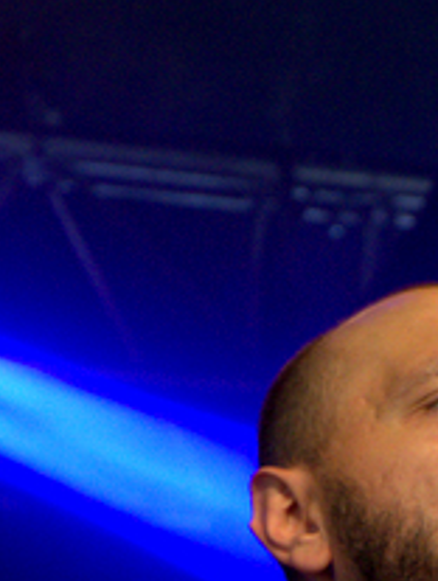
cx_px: 472
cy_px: 789
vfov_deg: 4.4
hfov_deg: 3.3
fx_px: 7569
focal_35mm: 450
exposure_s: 1/125
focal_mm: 90
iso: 5000
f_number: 5.6
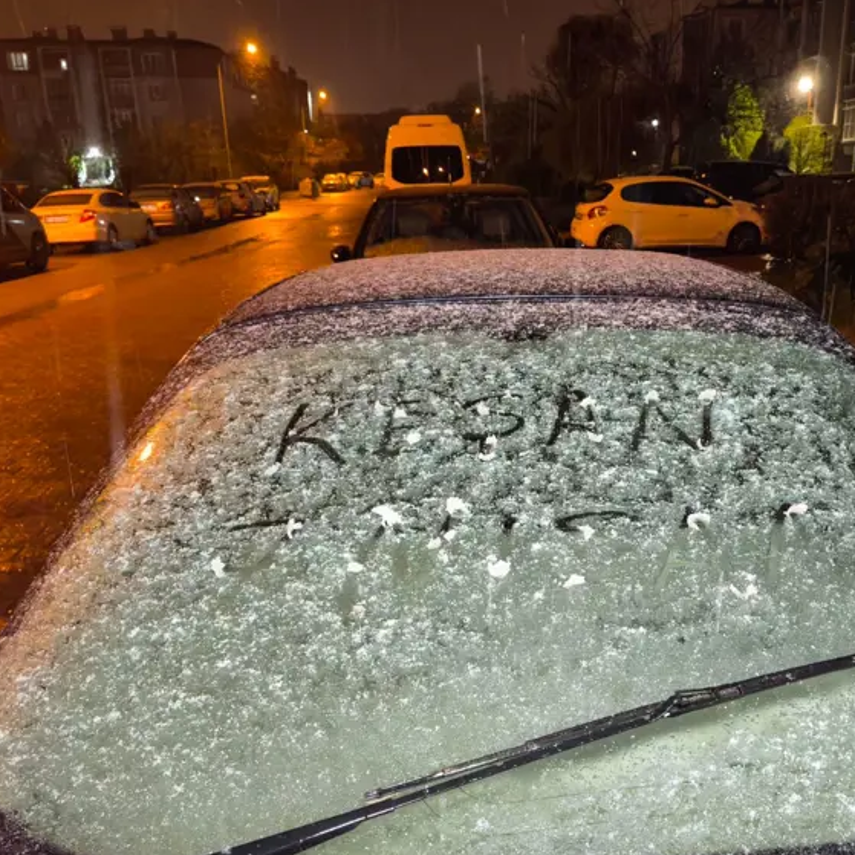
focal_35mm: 32
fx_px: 894
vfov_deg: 50.9
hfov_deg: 50.5
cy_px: 499
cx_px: 538
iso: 5000
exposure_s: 1/49.8
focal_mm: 6.57
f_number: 1.6
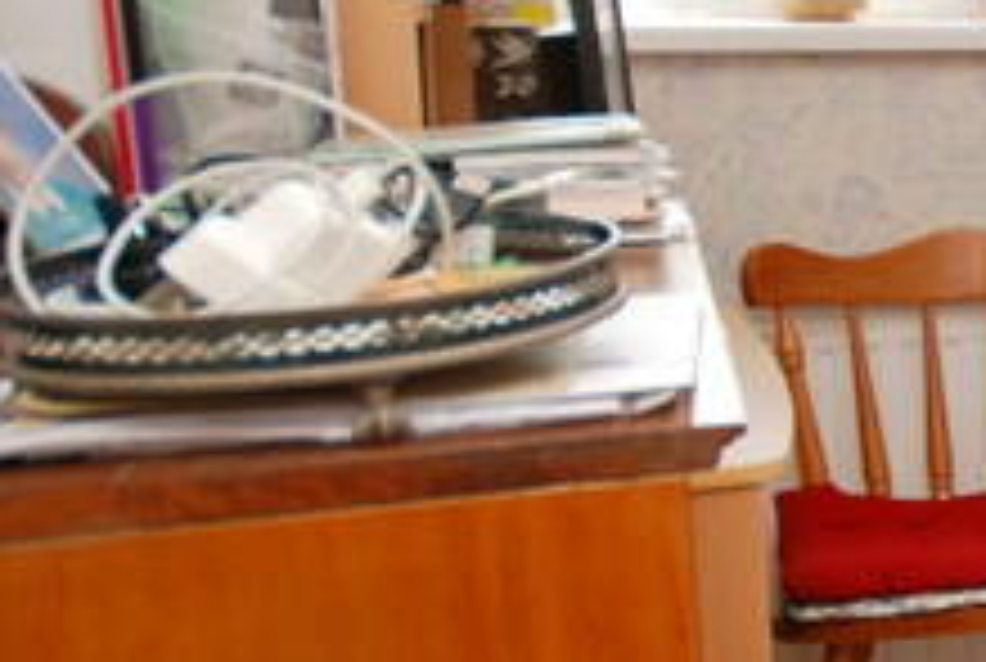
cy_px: 205
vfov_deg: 19.5
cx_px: 1936
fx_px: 1921
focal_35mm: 70
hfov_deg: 18.9
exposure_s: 1/60
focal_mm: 10
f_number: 5
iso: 160
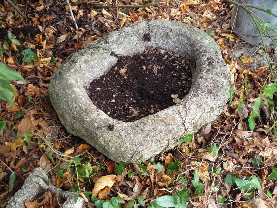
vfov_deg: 46.8
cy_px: 104
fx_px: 240
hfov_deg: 60.0
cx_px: 138
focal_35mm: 30
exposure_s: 1/13
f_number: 3.3
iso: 400
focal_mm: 5.2
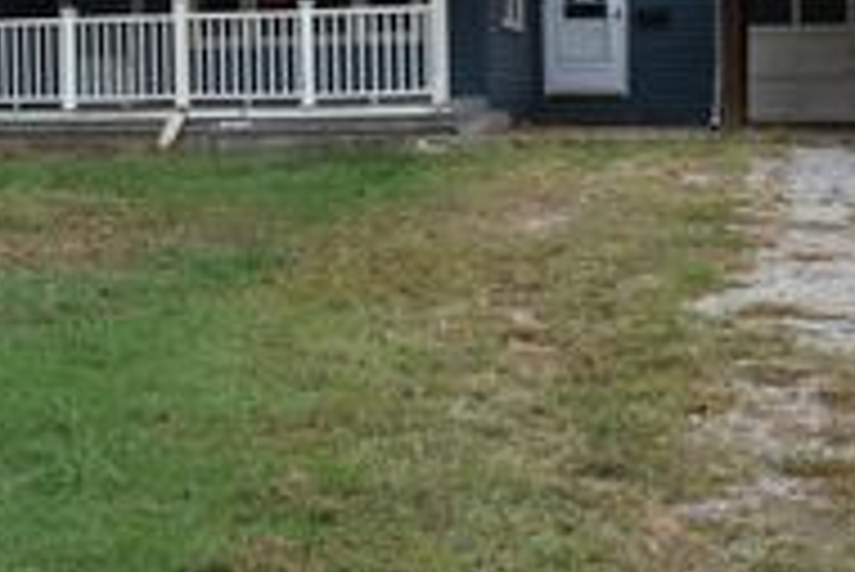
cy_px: 61
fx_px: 1687
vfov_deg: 18.9
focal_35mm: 71
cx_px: 158
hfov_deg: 27.8
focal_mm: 18
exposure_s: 1/250
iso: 250
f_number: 8
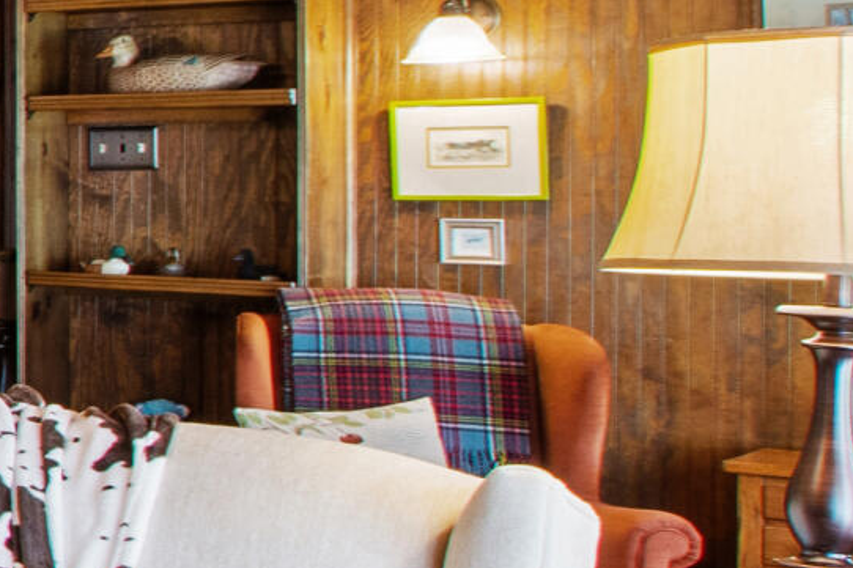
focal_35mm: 83
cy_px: 138
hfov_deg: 14.1
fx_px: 1966
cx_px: -1298
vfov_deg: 16.4
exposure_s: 1/1.25
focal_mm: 10
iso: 100
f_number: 8
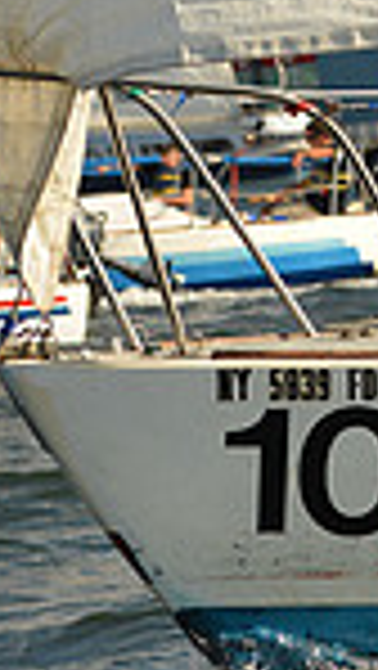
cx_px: 1242
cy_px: 151
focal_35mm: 285
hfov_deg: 4.1
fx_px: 5070
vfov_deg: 7.6
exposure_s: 1/1250
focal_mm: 70
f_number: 5
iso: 400
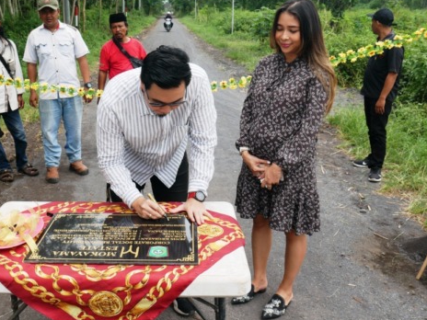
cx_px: 151
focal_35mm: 37
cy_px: 139
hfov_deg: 49.5
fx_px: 456
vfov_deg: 38.6
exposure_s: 1/400
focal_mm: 14
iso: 200
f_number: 6.3
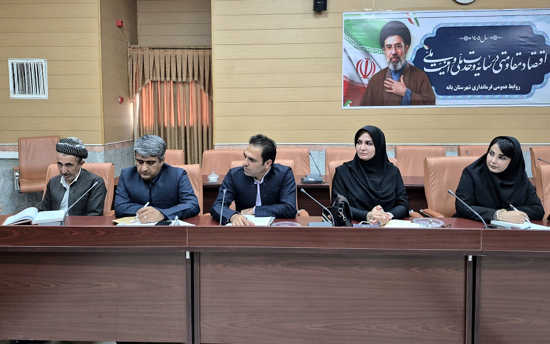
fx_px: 375
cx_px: 271
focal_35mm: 25
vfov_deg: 49.0
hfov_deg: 72.5
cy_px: 137
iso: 200
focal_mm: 5.4
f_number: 1.8
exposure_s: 1/100
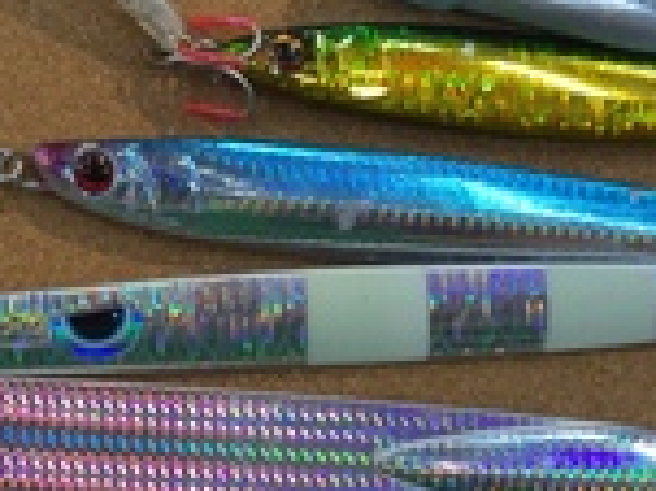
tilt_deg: -77.2
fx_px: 2329
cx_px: -308
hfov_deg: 14.9
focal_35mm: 123
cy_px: -326
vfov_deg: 11.4
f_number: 2.4
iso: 32
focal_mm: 3.3
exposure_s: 1/60
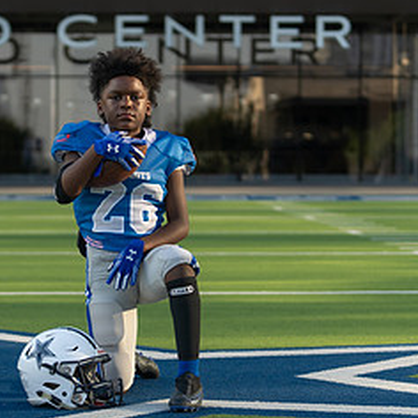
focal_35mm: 148
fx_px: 2022
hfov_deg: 11.8
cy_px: 223
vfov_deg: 11.8
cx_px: 115
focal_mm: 70
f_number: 2.8
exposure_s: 1/640
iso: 100
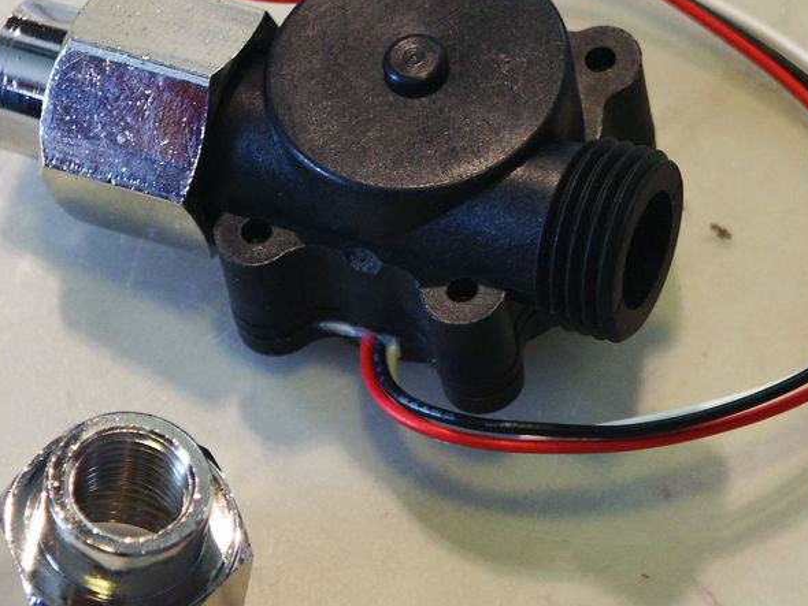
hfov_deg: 6.5
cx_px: 452
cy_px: 347
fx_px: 7122
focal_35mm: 305
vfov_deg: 4.9
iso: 200
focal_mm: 50.69
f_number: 3.5
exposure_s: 1/30
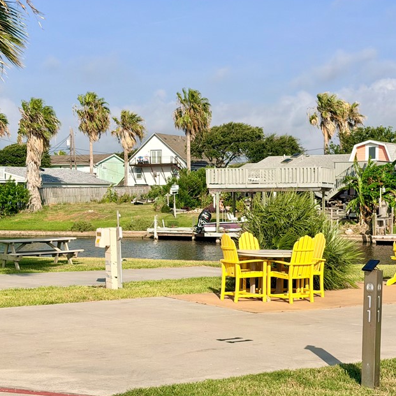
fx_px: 906
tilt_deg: -3.1
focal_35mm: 70
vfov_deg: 24.6
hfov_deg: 24.6
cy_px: 236
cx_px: 233
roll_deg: +0.6
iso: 64
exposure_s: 1/7874
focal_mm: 6.76
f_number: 1.78
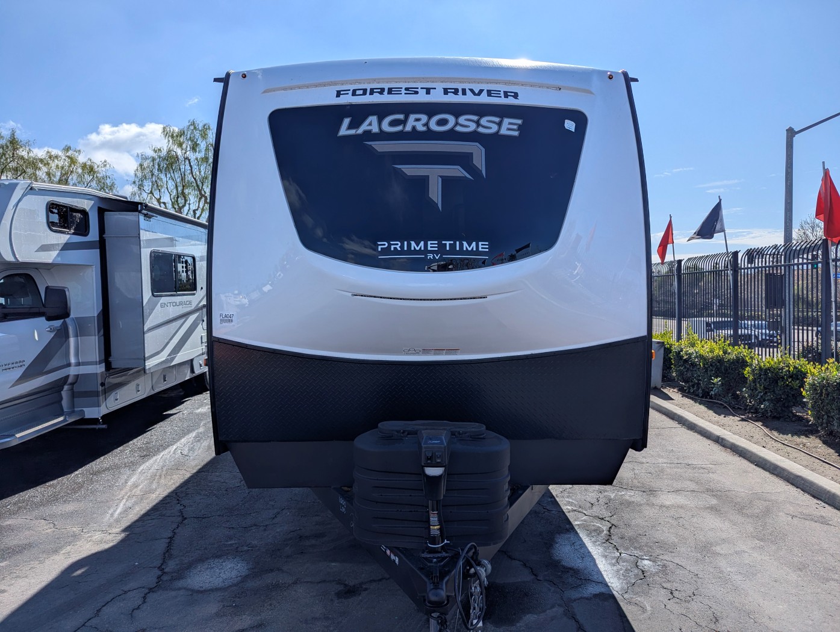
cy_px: 316
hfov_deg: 71.5
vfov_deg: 56.9
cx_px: 420
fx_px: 583
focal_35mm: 24
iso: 46
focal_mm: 6.81
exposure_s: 1/3906
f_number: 1.85
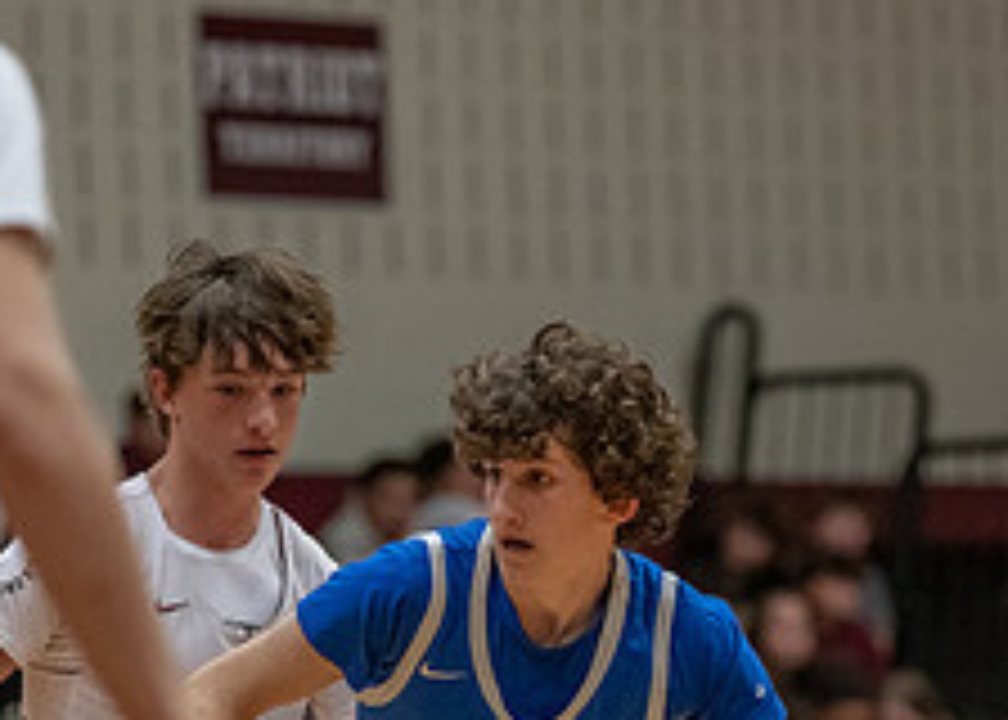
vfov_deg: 3.9
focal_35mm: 366
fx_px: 10478
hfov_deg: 5.5
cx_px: 292
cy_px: 837
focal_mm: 124
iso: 2500
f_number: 2.8
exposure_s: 1/1000
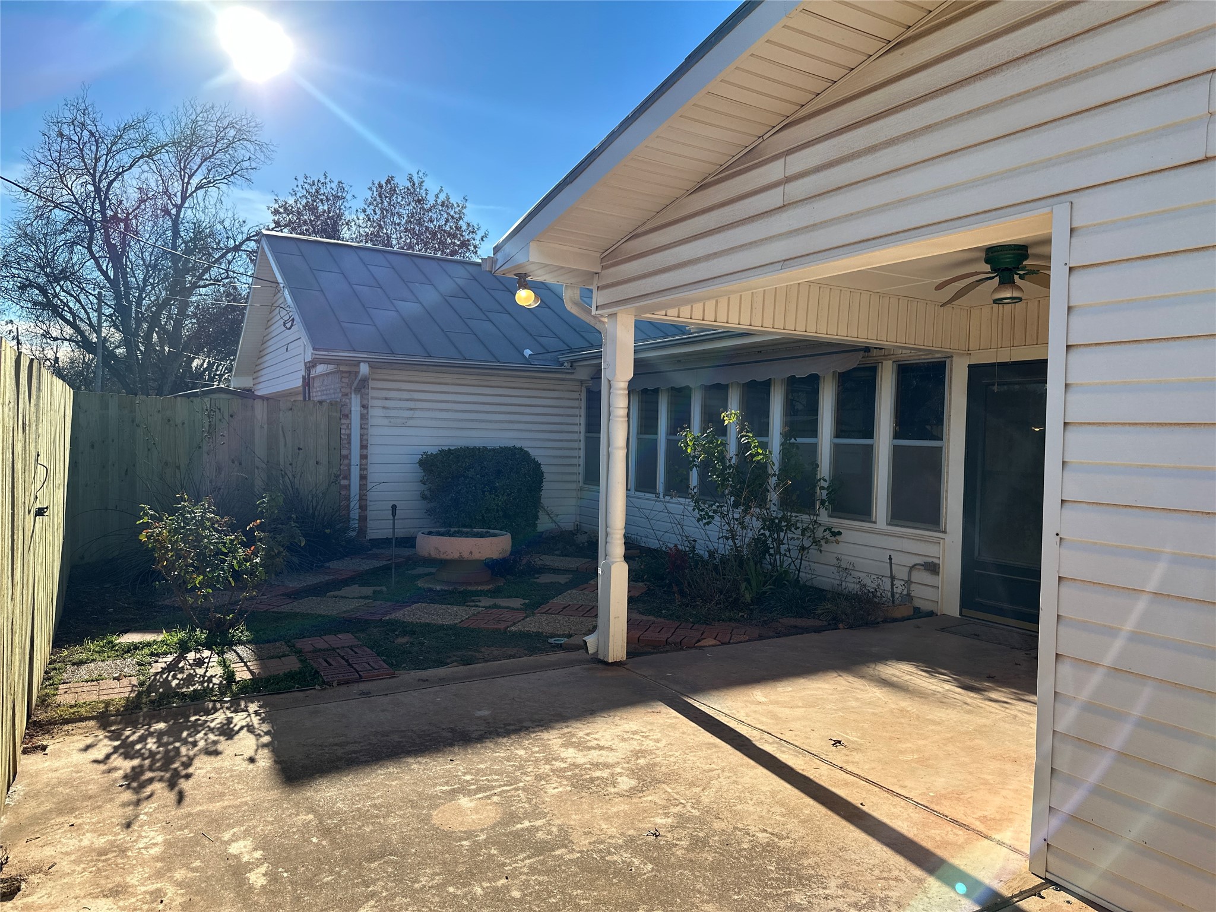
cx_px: 608
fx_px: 843
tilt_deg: -1.8
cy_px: 456
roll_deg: -1.1
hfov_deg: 71.6
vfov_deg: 56.8
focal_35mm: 24
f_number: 1.78
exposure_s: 1/3058
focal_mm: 6.86
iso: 80
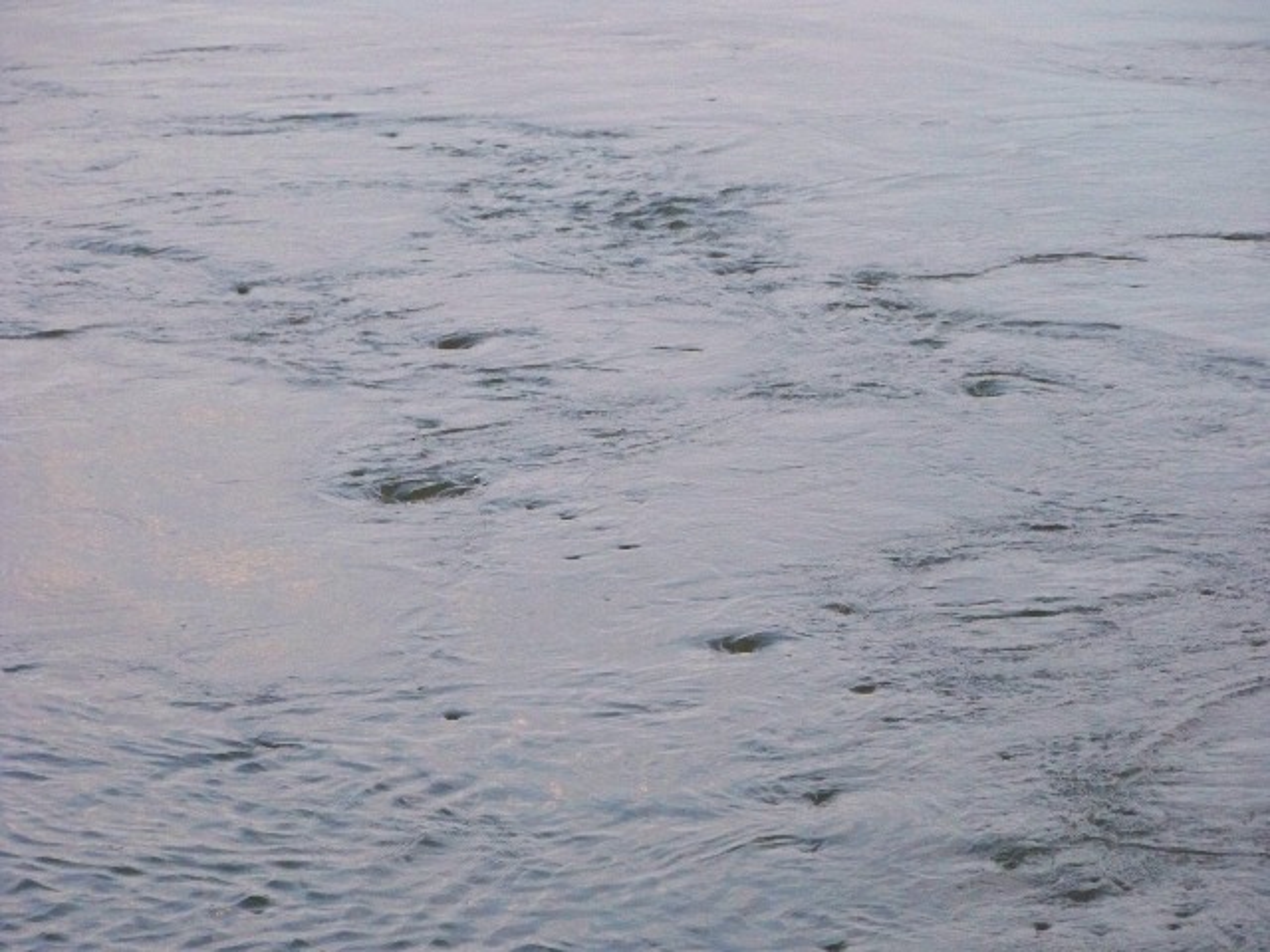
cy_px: 476
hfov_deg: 8.5
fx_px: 8585
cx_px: 635
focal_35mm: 234
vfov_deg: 6.4
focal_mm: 37.4
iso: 800
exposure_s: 1/500
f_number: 3.6
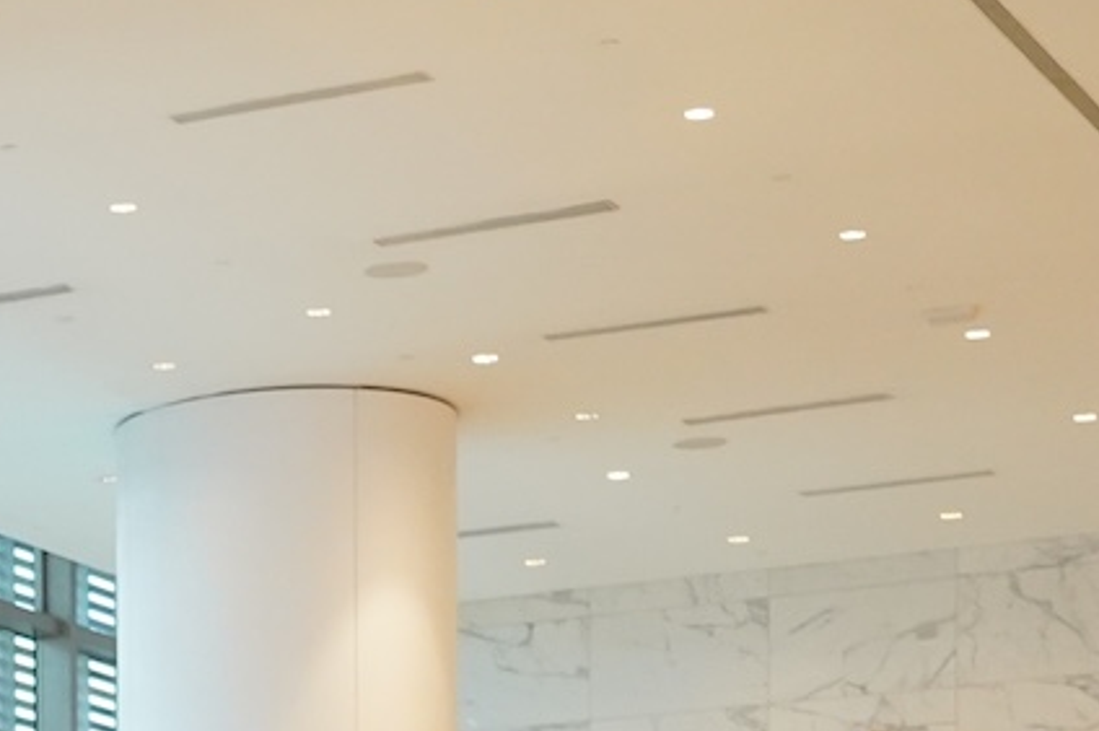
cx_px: -622
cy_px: 1625
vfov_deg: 8.7
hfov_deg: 13.3
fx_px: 4423
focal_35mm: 145
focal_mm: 32
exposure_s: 1/125
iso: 5000
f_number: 4
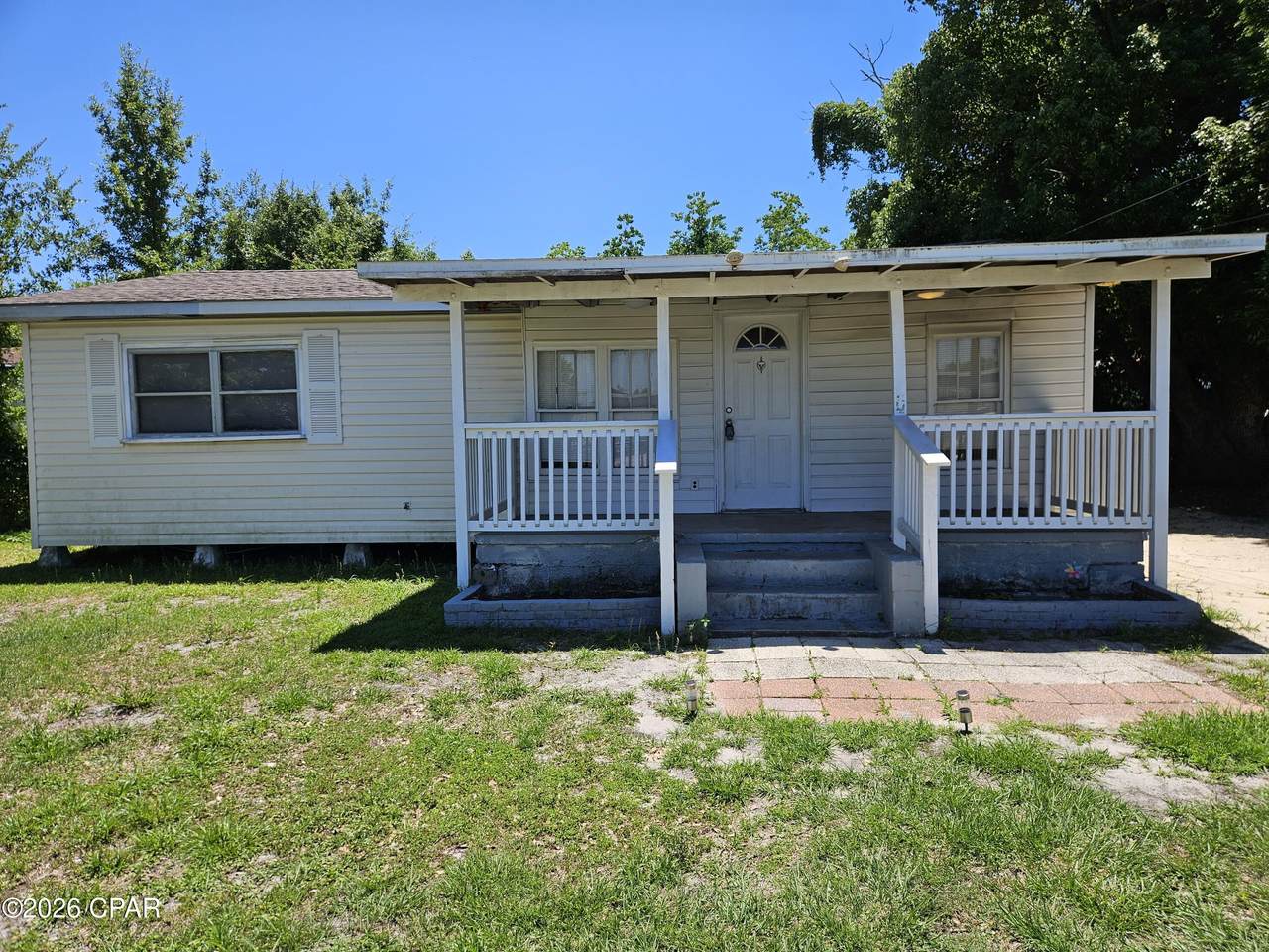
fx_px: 843
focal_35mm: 23
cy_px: 476
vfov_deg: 58.9
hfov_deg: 73.9
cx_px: 634
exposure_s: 1/1521
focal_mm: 5.4
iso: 25
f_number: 1.8
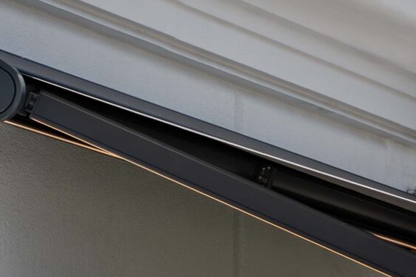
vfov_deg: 4.3
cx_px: 486
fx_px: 3696
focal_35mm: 320
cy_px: 284
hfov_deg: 6.4
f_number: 13
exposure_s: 1/320
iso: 200
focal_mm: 70
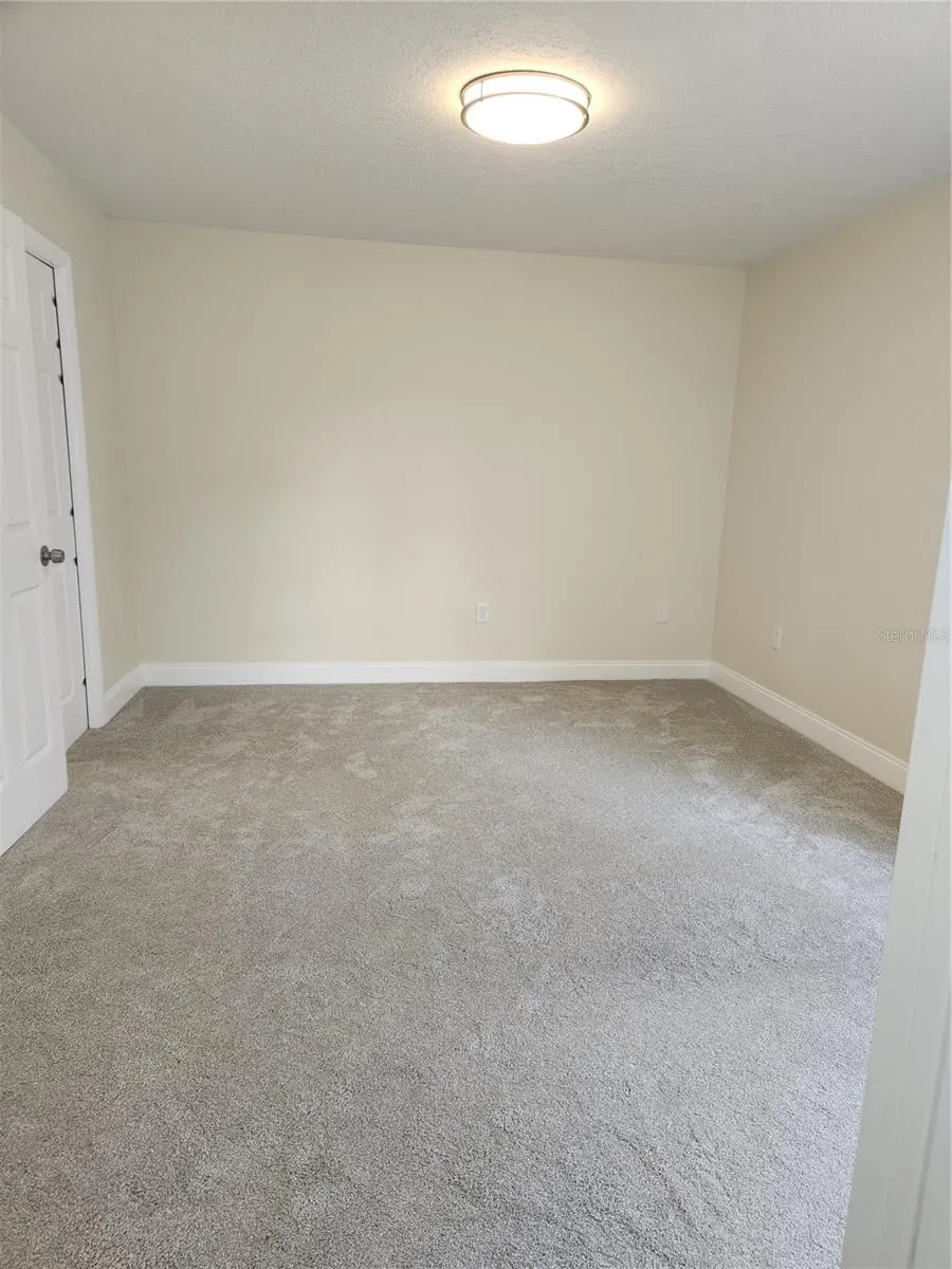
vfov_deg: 73.9
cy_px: 634
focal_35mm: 23
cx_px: 476
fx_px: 843
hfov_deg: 58.9
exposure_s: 1/60
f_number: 1.8
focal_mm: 5.4
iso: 50
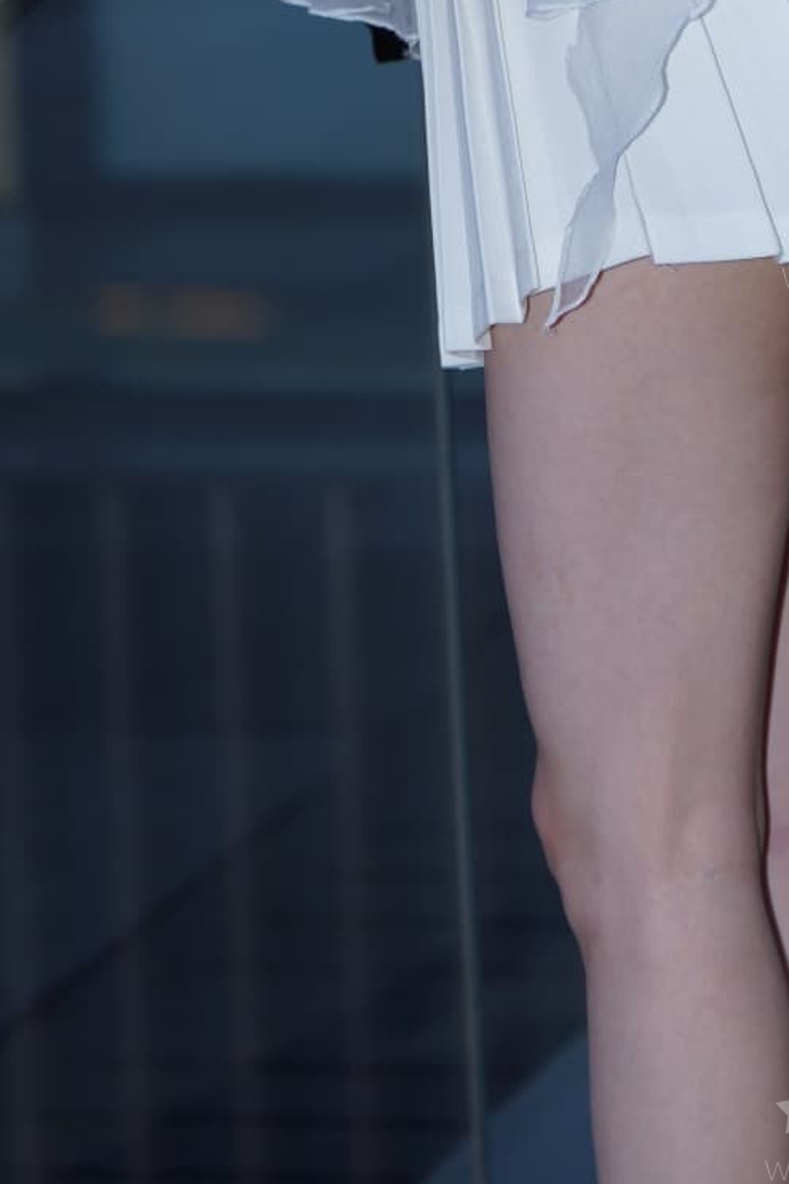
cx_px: 318
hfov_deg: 5.0
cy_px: -157
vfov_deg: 7.4
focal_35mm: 277
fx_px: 9106
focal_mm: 114
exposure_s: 1/200
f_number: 4
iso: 250
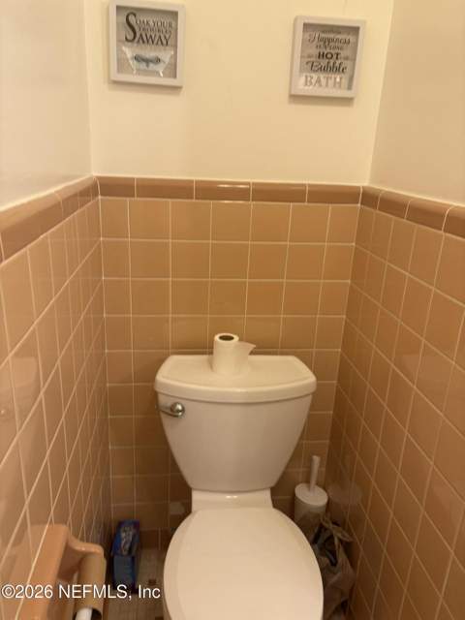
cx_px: 232
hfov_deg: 53.1
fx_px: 466
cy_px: 310
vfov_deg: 67.3
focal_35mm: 26
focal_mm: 5.96
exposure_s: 1/60
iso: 80
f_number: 1.6
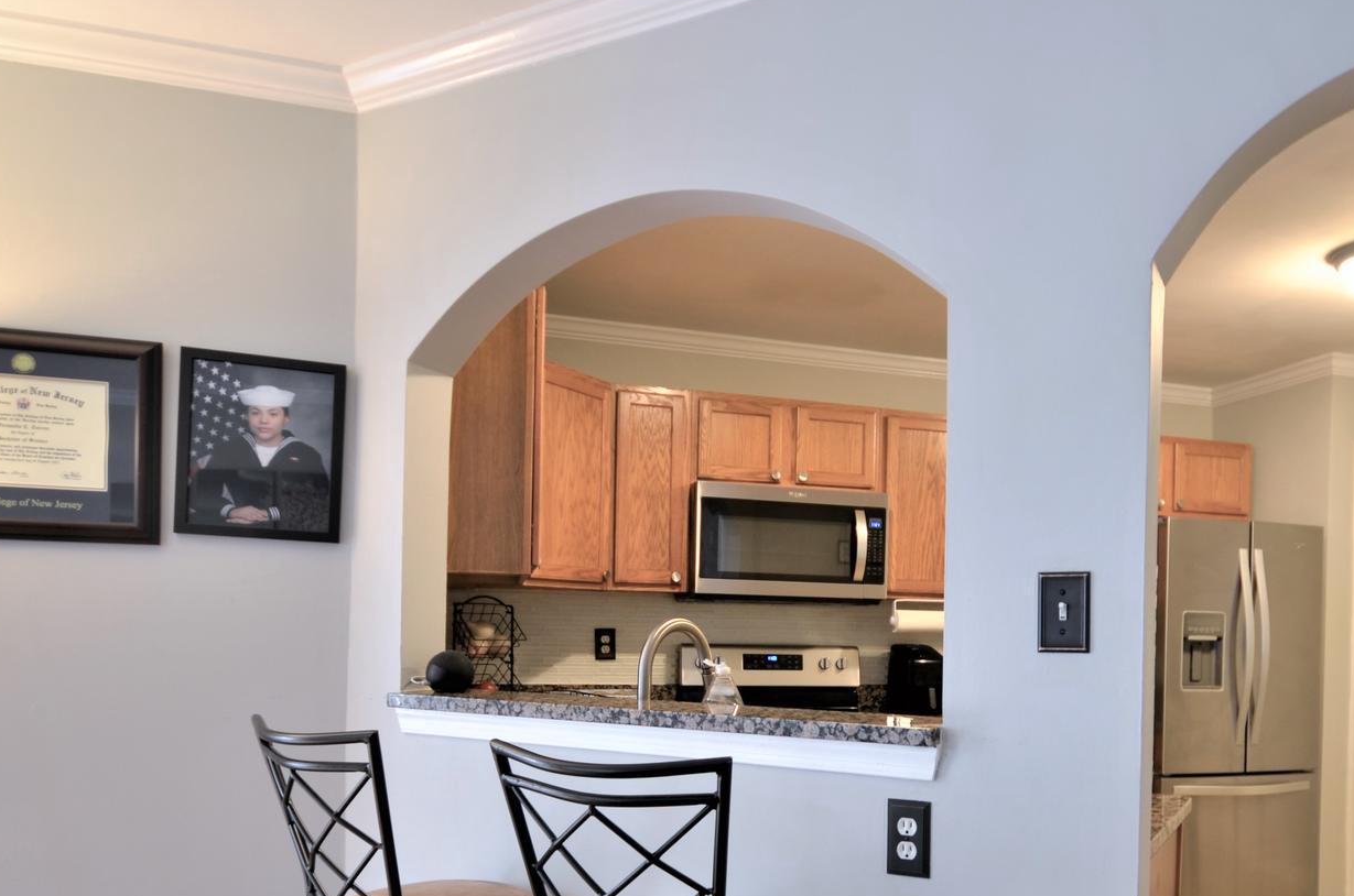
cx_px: 795
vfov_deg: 49.8
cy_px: 629
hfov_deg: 71.1
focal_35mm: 25
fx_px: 938
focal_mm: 10
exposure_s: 1/5
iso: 100
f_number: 4
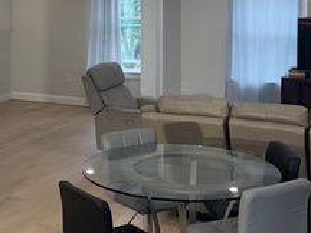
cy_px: 15
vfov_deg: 21.7
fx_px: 593
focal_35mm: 66
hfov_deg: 29.1
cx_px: 91
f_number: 1.78
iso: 64
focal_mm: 6.76
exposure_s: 1/120
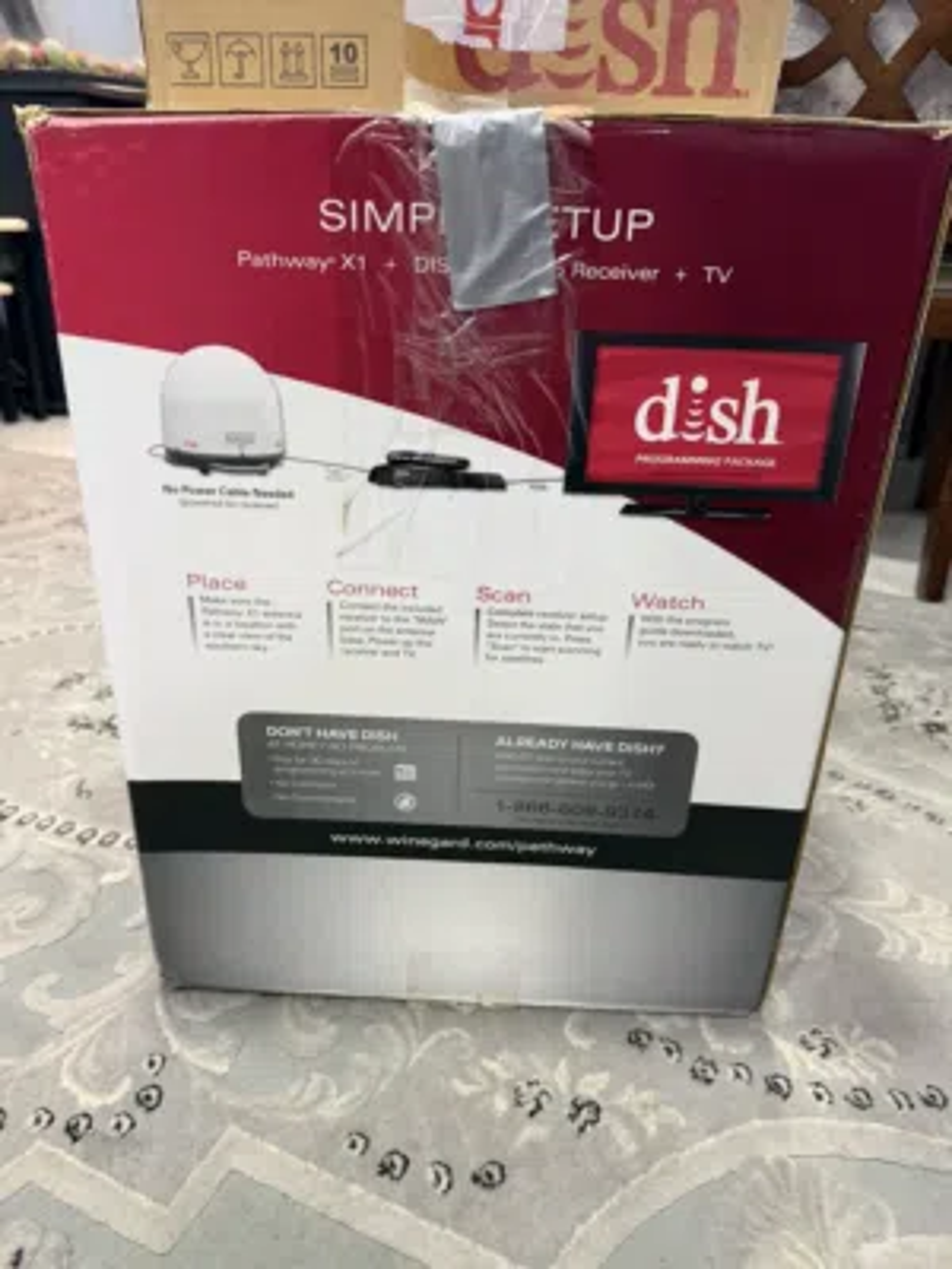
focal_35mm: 24
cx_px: 476
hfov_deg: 56.8
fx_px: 880
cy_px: 634
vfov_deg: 71.6
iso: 320
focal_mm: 6.76
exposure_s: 1/50
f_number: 1.78
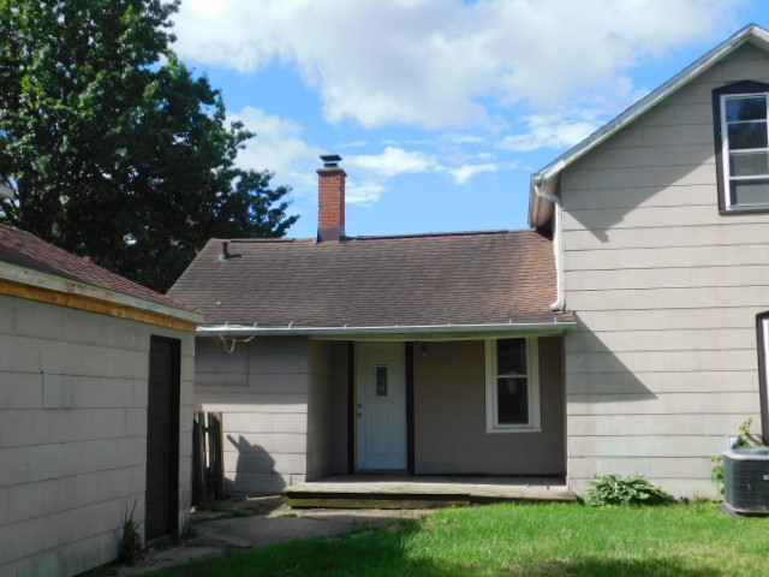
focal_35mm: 40
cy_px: 288
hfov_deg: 46.8
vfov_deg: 36.0
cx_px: 384
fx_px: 889
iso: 125
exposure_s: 1/800
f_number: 3.6
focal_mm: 7.1
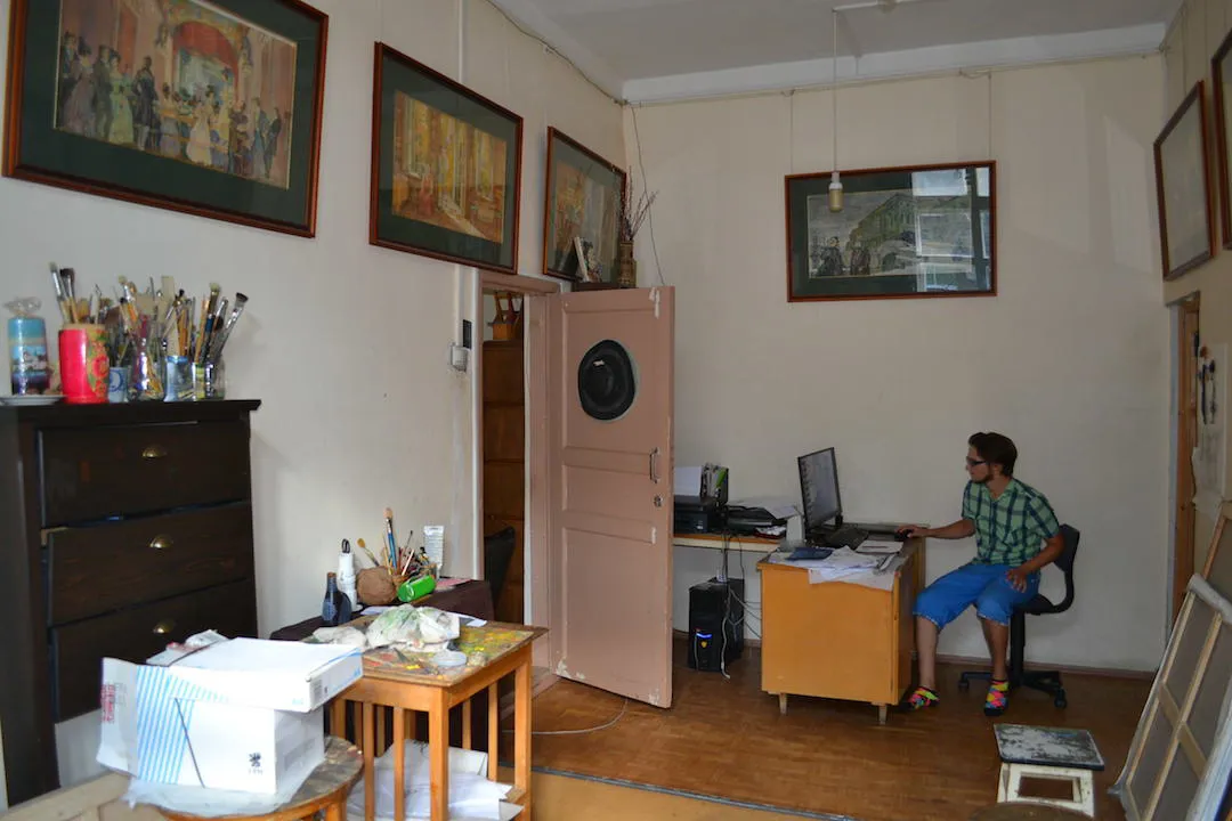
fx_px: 924
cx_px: 616
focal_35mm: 27
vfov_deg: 47.9
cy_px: 410
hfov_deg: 67.4
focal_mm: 18
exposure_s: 1/60
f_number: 3.5
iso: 450
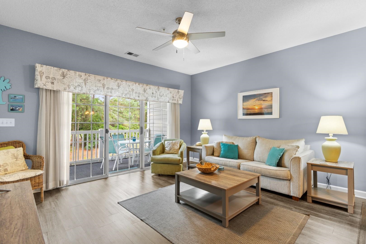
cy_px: 122
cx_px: 183
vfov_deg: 70.4
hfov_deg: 93.3
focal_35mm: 17
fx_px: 173
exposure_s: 1/3
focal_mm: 11.5
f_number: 4.8
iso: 100
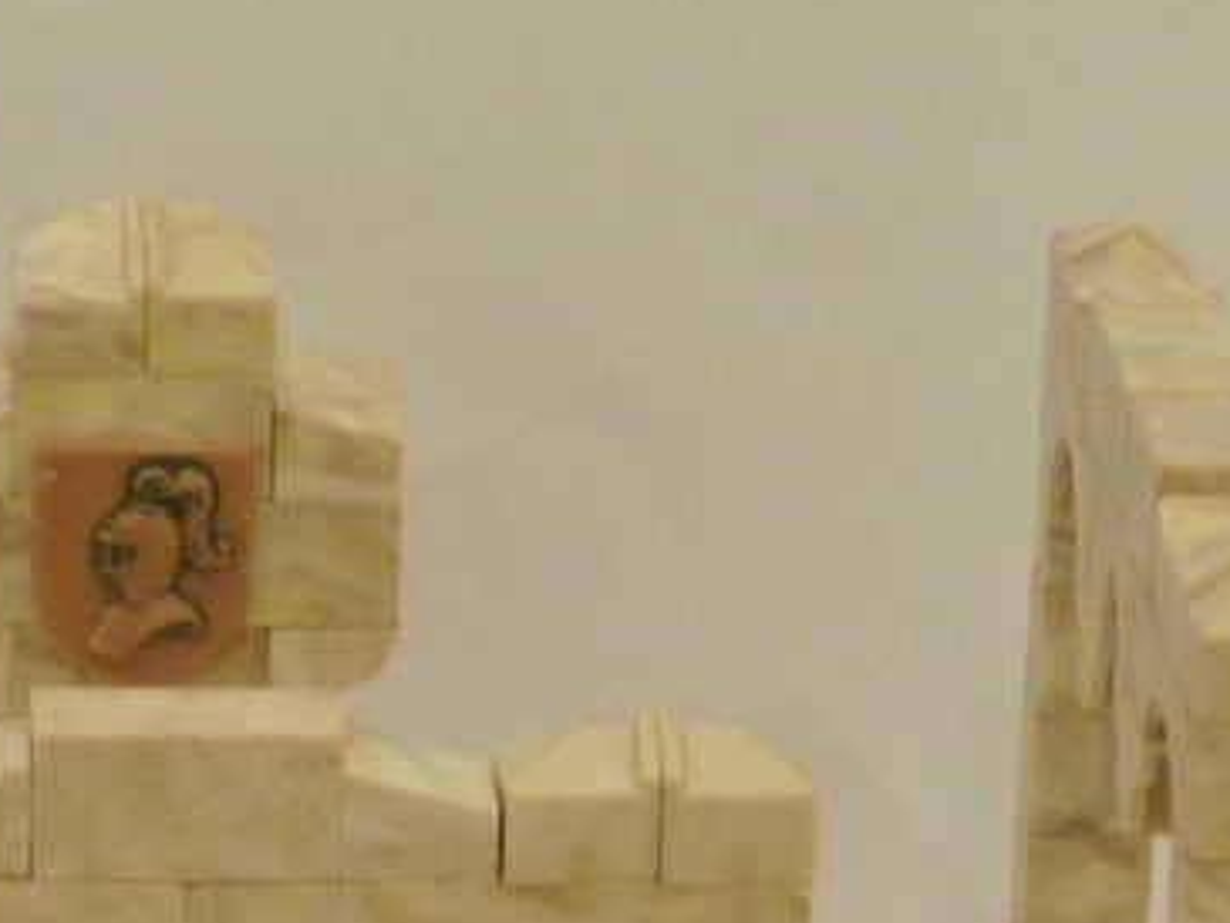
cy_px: 1273
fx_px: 9668
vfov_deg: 5.4
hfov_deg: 7.3
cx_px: 130
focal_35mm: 272
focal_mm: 15.3
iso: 400
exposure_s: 1/15
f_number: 4.7
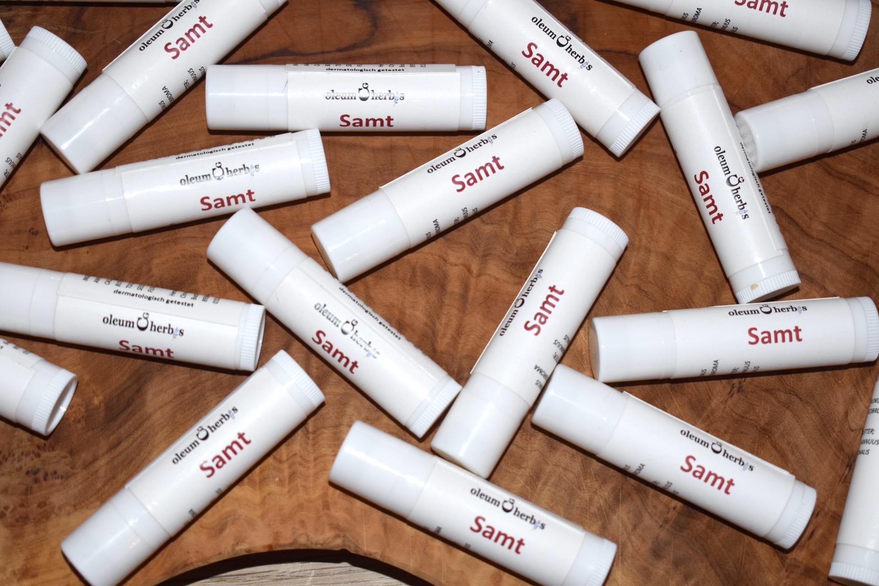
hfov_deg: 29.2
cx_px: 440
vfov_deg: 19.7
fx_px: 1685
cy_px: 293
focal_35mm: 69
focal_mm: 46
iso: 360
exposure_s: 1/60
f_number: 5.3
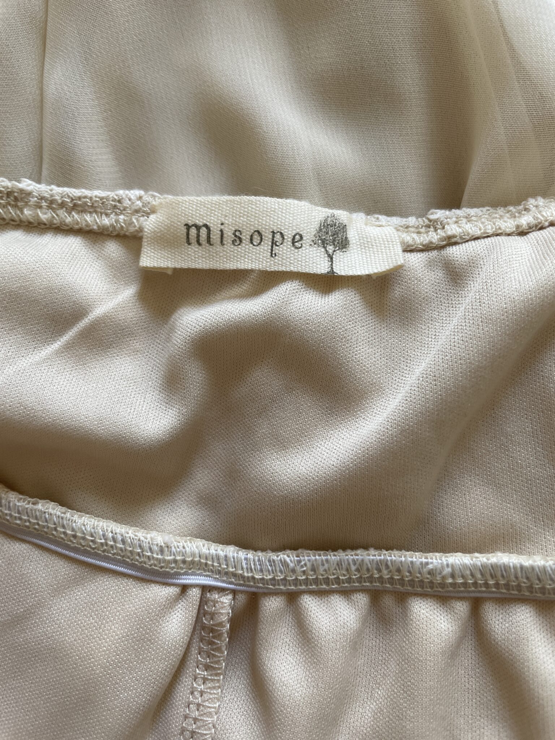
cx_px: 278
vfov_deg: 67.3
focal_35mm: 26
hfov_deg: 53.1
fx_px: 556
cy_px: 370
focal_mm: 4.2
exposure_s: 1/121
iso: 80
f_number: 1.6
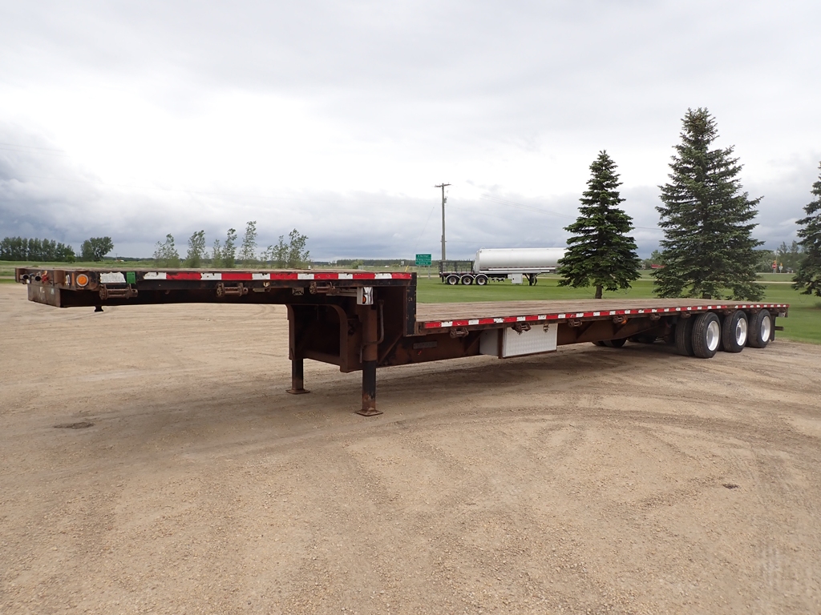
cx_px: 410
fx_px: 593
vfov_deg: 54.9
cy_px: 308
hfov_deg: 69.4
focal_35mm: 25
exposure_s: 1/640
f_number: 2.8
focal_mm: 4.5
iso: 100
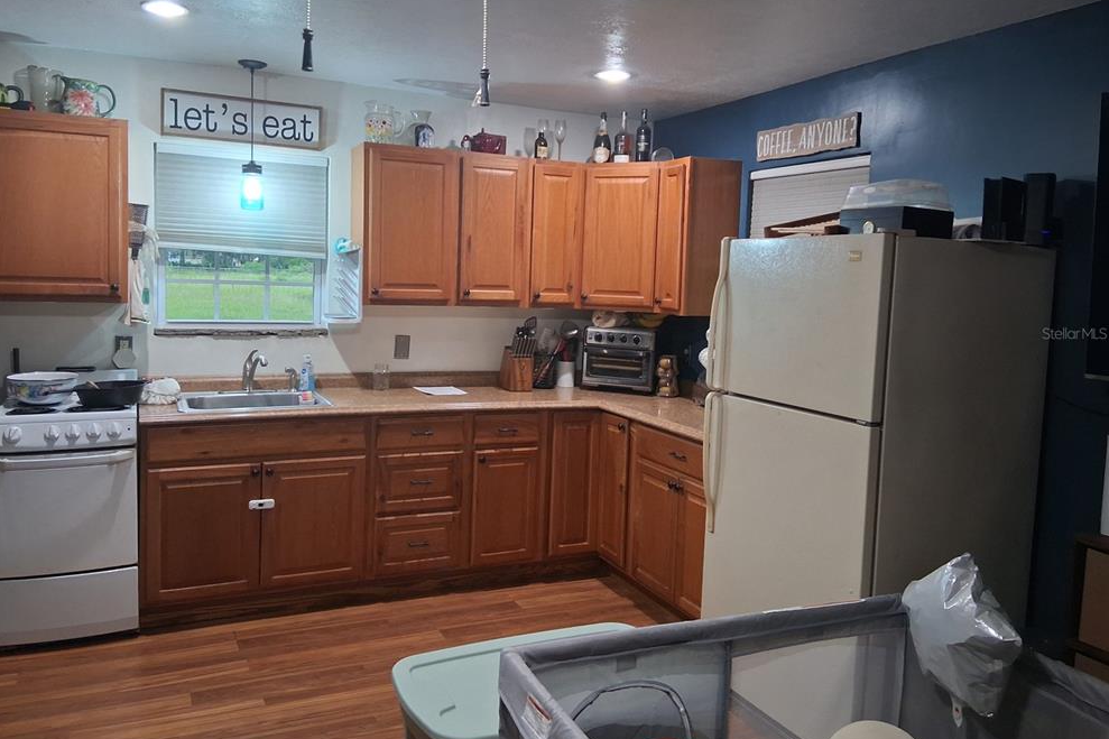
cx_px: 536
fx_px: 862
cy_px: 333
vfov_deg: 46.3
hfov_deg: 65.5
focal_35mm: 28
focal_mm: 3.98
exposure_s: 1/50
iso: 400
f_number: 1.8
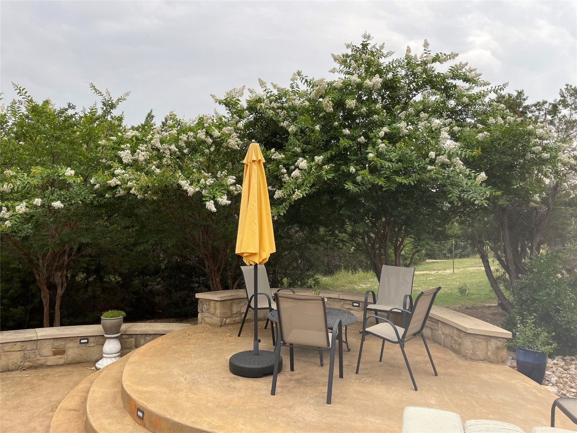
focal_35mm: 26
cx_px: 288
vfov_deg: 53.1
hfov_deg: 67.3
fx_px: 433
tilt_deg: -0.2
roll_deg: -1.5
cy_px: 216
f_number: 1.6
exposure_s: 1/121
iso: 64
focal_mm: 4.2
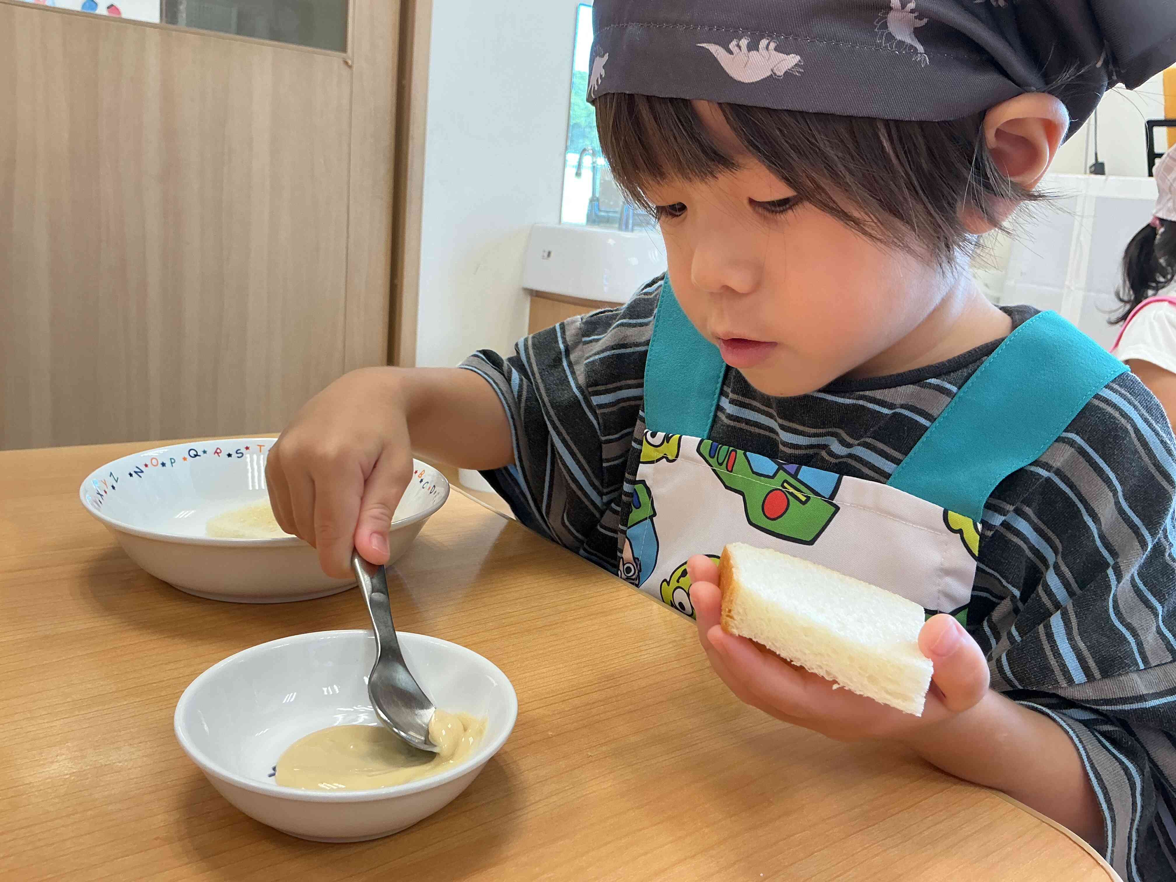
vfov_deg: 48.2
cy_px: 441
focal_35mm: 29
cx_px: 588
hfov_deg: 61.7
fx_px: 985
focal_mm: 3
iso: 50
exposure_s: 1/120
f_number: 1.8
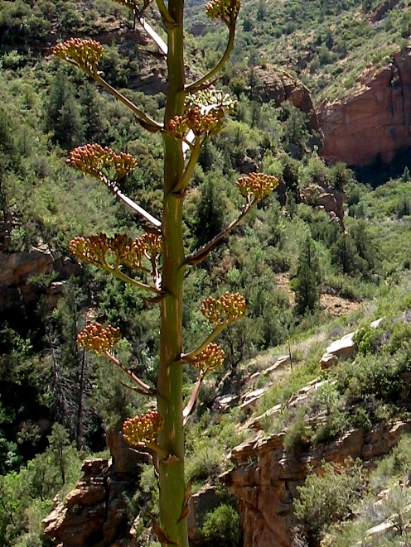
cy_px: 250
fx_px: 1456
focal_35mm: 92
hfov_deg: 15.6
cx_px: 468
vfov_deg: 21.3
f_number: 6.6
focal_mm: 6.3
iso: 64
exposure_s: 1/80
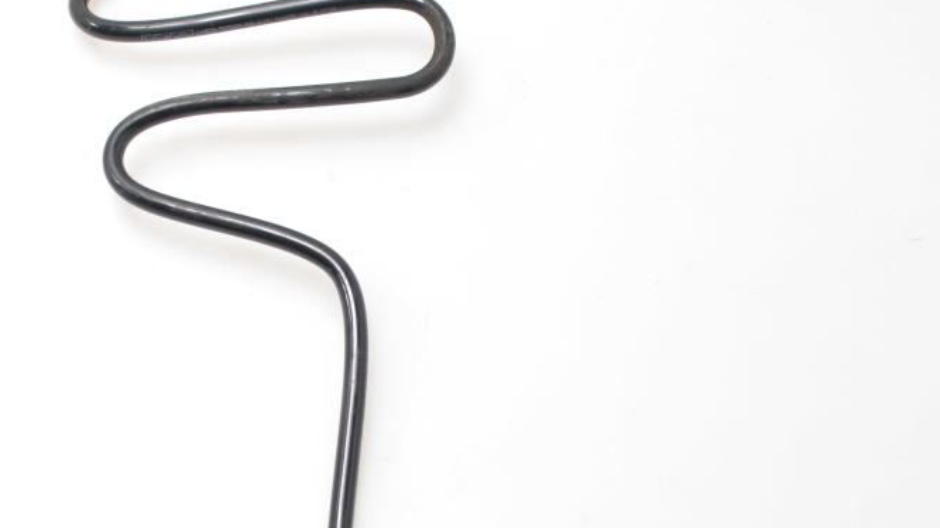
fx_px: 1445
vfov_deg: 20.6
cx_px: 309
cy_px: 370
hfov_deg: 35.7
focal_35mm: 58
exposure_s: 1/160
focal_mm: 24
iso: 2000
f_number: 6.3
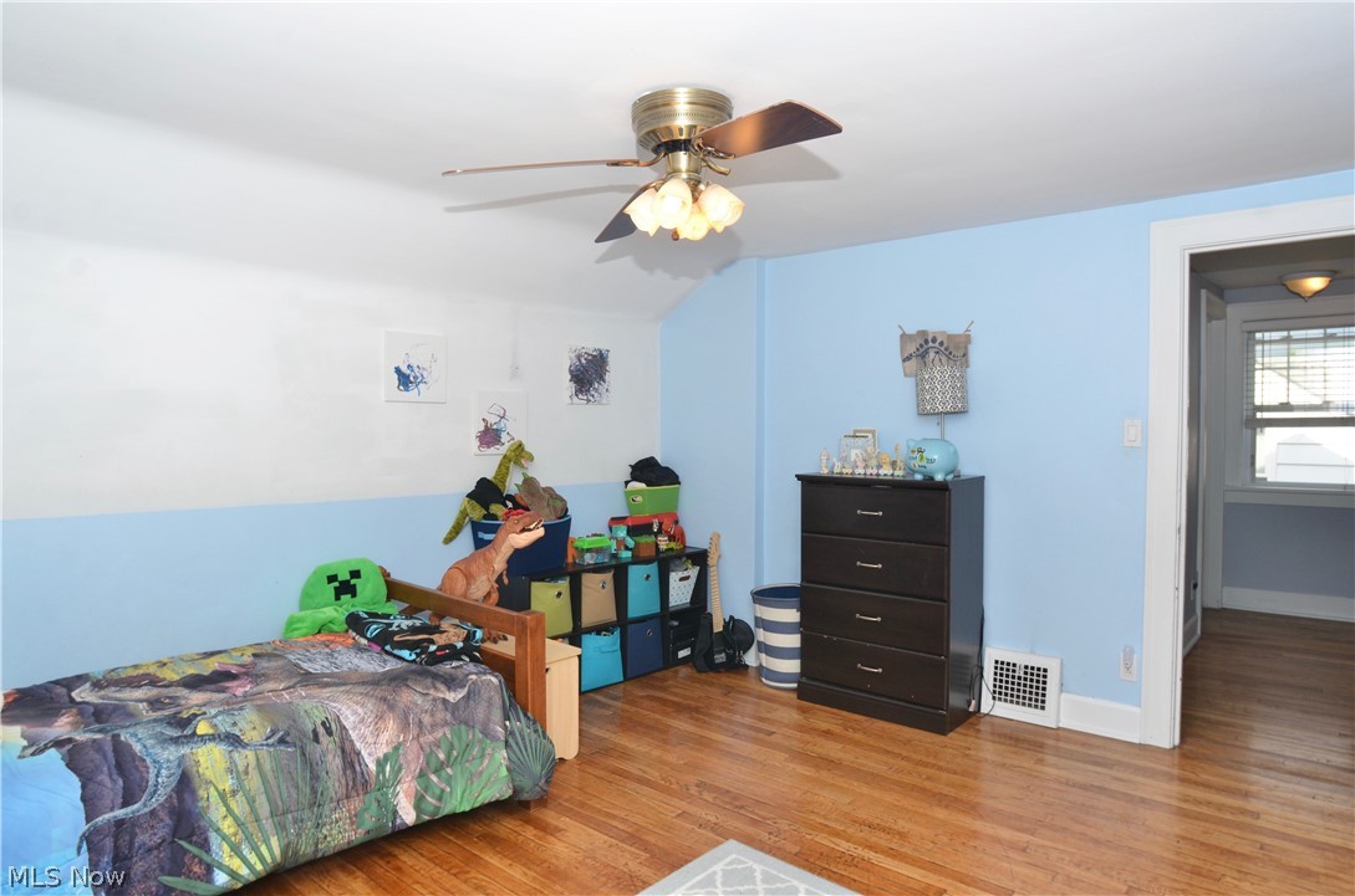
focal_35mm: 21
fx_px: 789
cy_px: 448
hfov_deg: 81.3
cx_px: 678
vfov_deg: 59.3
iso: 400
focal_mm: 14
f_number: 8
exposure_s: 1/200
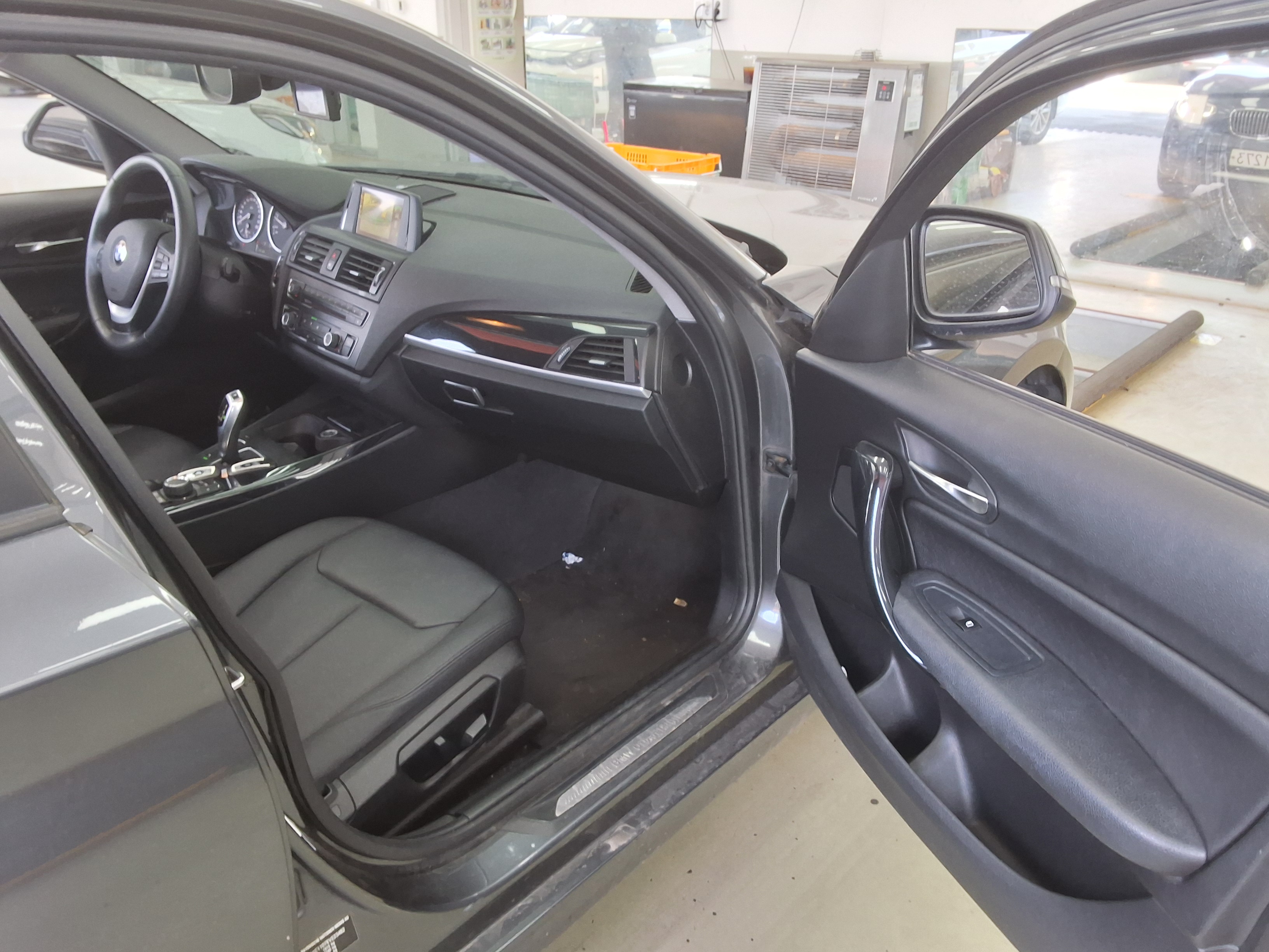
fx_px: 1026
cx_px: 634
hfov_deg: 63.4
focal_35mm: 28
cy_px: 476
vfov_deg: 49.7
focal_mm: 2.91
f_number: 1.9
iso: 50
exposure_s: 1/60
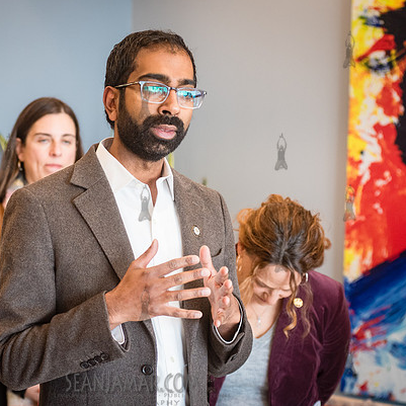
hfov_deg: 14.6
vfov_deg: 14.7
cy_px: 197
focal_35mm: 119
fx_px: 1579
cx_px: 135
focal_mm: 80
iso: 2000
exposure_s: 1/200
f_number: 4
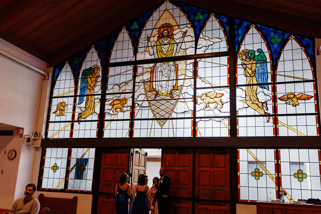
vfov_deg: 37.9
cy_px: 107
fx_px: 312
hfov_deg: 54.4
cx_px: 160
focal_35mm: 35
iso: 400
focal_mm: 35
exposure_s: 1/640
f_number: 2.8
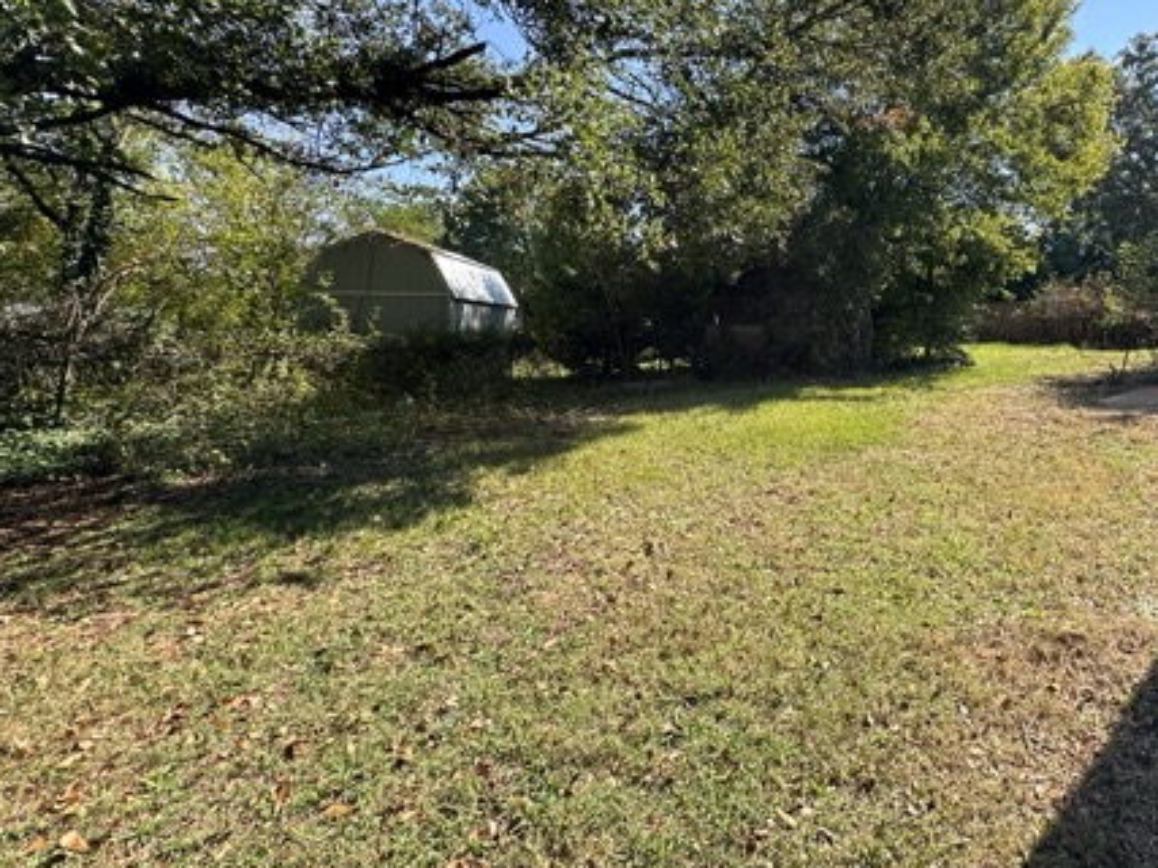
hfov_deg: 76.5
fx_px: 702
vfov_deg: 62.7
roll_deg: -0.9
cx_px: 773
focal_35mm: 21
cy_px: 334
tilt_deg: +0.6
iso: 40
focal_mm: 2.22
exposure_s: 1/636
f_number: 2.2
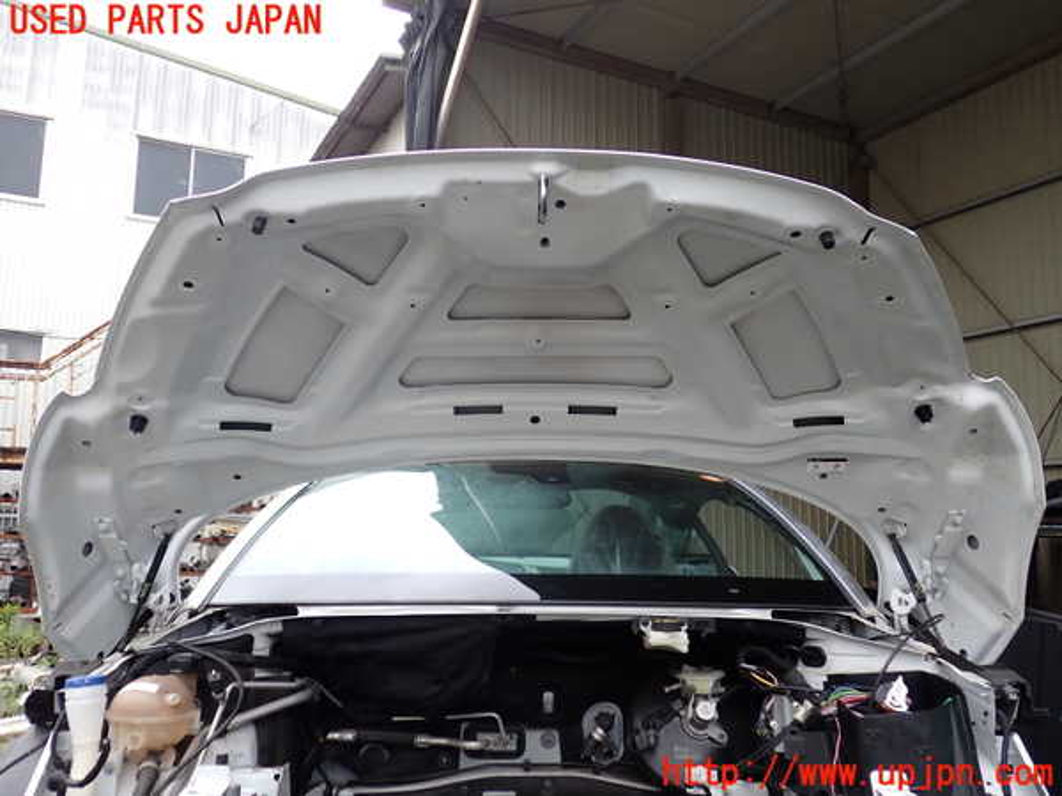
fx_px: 920
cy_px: 398
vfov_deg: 46.8
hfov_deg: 60.0
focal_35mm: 30
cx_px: 531
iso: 100
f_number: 2.3
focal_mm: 5.4
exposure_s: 1/160
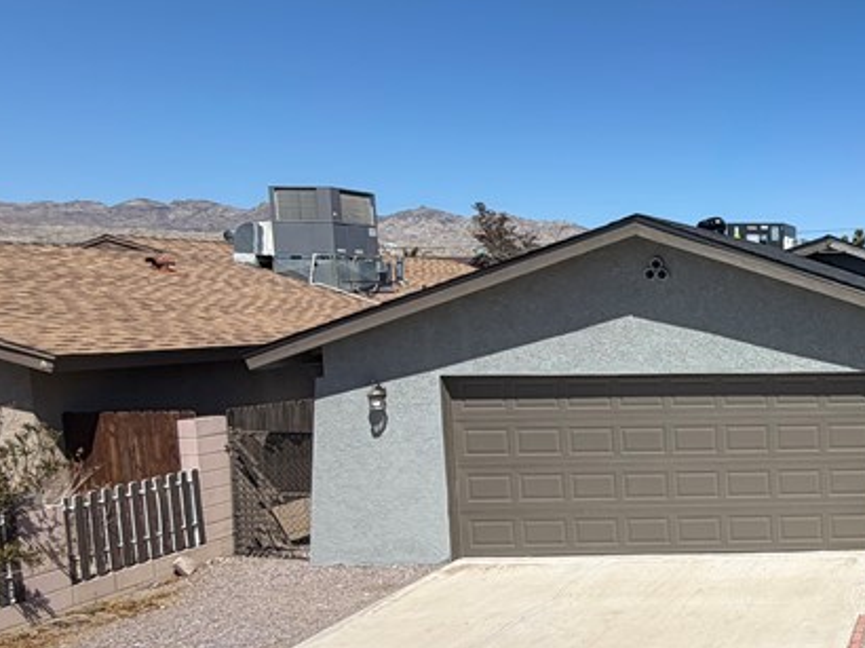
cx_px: 1025
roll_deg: +1.0
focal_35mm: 35
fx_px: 874
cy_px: 380
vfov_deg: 40.5
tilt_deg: -6.2
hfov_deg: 39.2
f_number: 2.2
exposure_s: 1/1235
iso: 20
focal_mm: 2.22
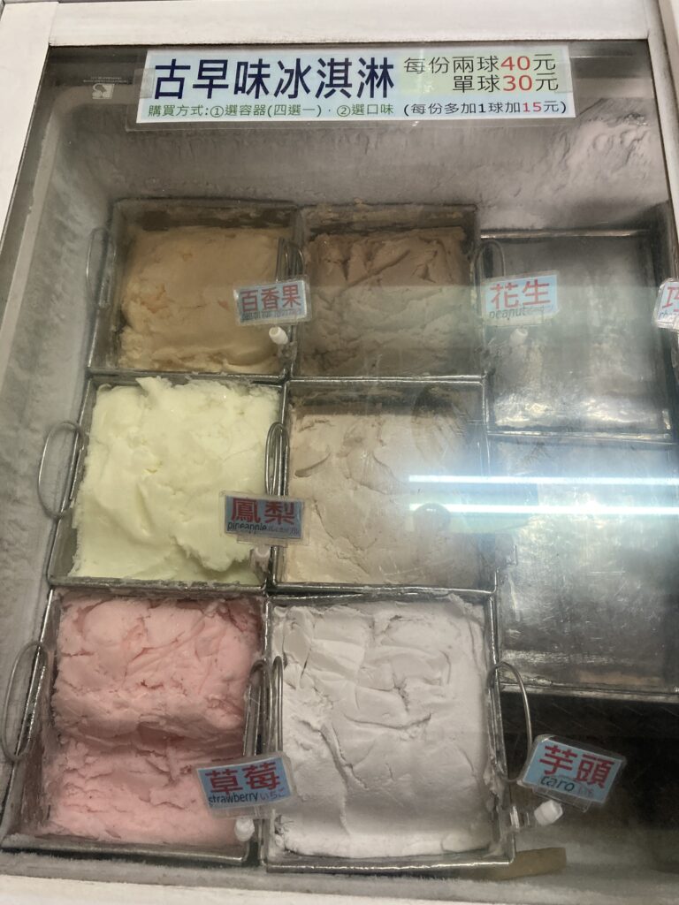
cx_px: 340
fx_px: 732
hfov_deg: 49.7
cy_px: 452
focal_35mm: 28
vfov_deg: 63.4
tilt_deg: -65.8
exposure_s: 1/60
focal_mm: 3.99
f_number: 1.8
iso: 200
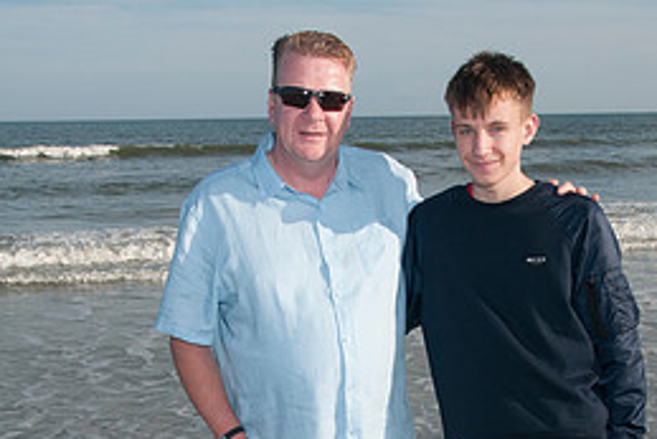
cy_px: 431
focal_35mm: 65
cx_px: 377
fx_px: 1187
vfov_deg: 20.3
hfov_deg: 30.9
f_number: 11
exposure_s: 1/250
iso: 100
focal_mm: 25
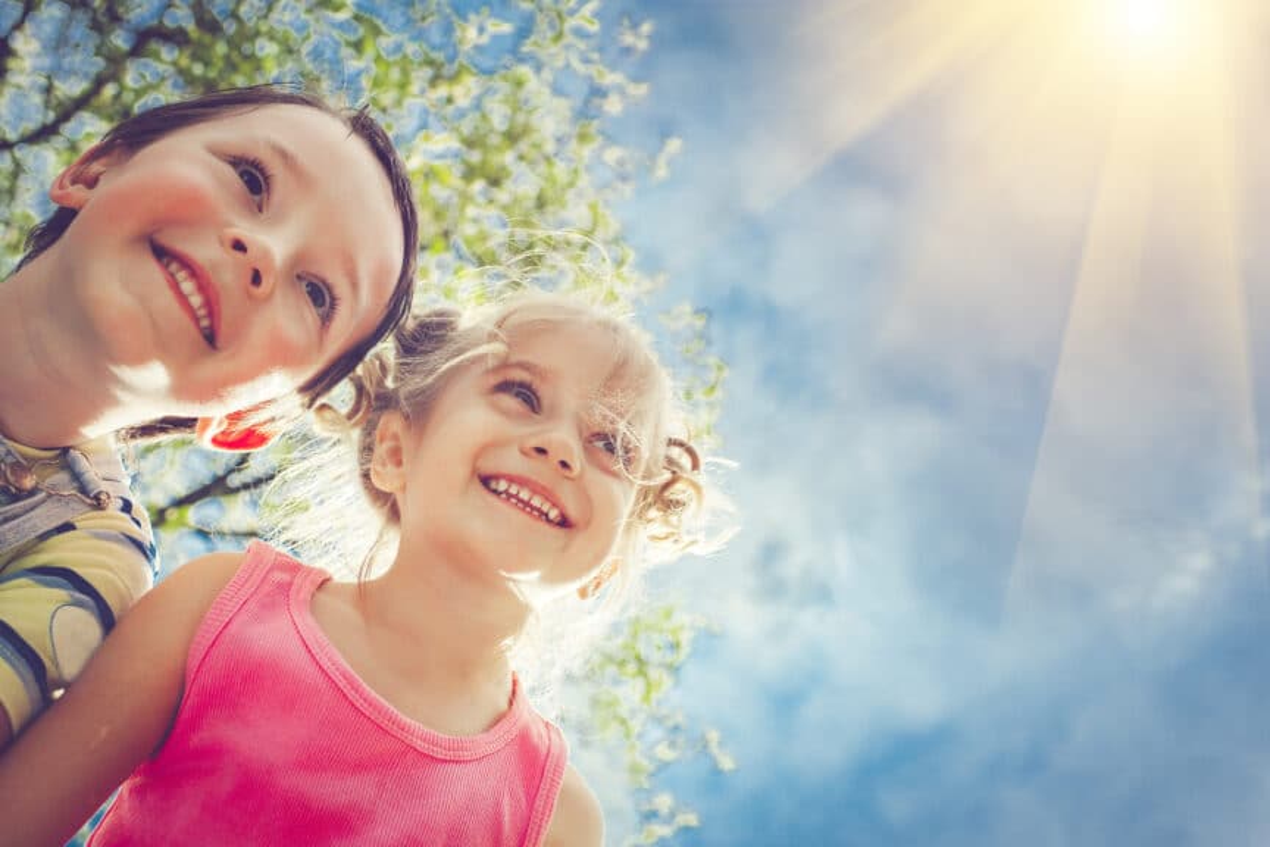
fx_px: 1235
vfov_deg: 37.9
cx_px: 635
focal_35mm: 35
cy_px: 424
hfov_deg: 54.4
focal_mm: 35
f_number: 5.6
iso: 160
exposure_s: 1/640
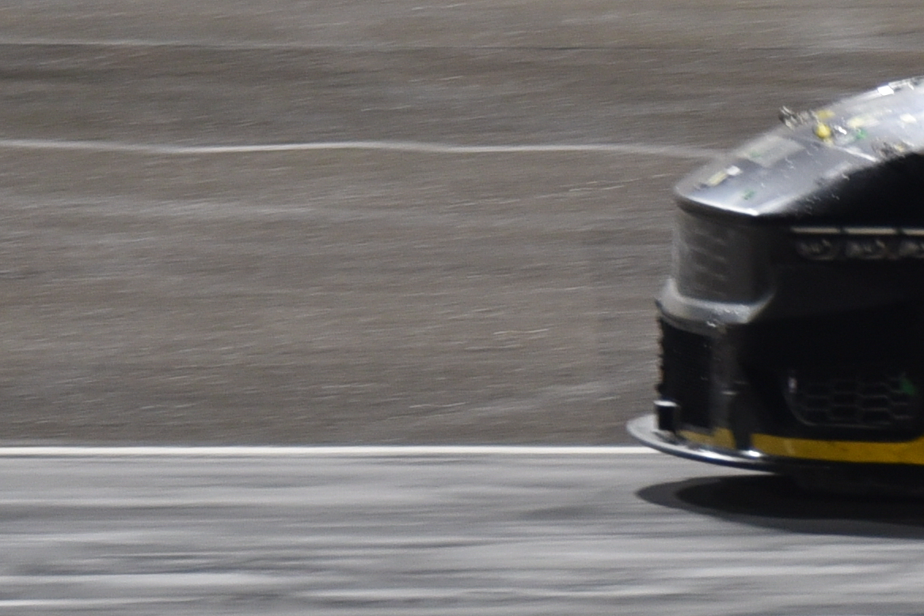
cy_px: 589
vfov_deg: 2.3
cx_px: 1307
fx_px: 15347
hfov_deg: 3.4
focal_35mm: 598
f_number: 5.6
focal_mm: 116
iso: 1000
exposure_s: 1/80
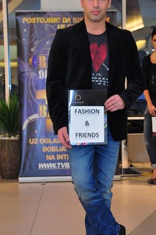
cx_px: 92
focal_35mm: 102
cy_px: 120
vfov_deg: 20.0
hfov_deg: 13.4
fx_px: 664
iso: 1600
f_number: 4.8
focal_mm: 48
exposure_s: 1/60
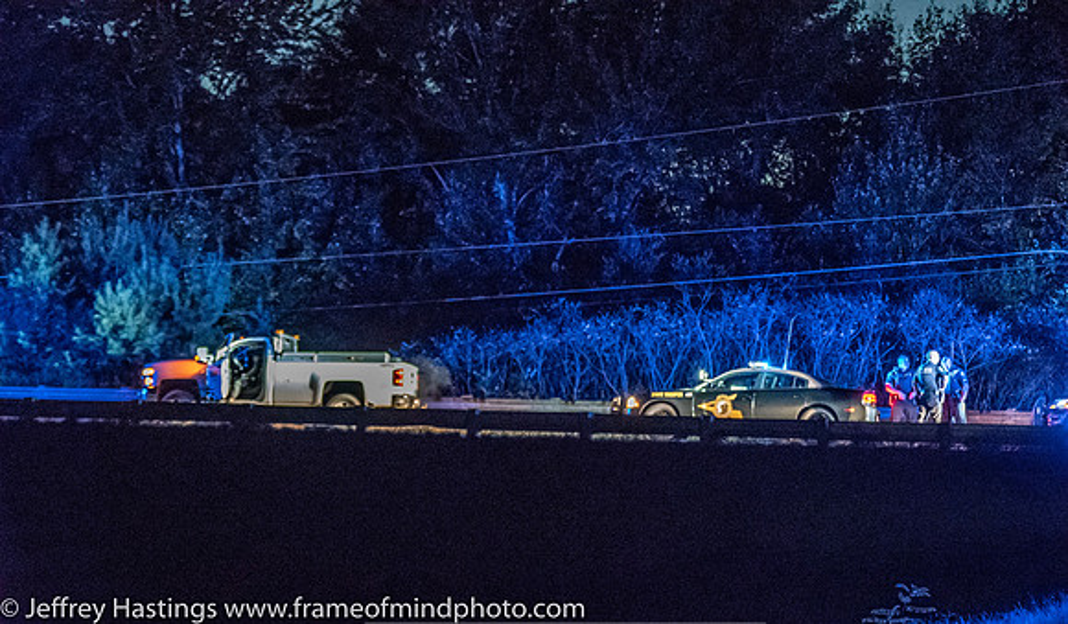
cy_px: 354
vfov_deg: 11.4
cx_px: 534
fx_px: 3119
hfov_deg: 19.4
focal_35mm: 109
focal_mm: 70
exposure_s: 1/40
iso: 16000
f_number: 4.2
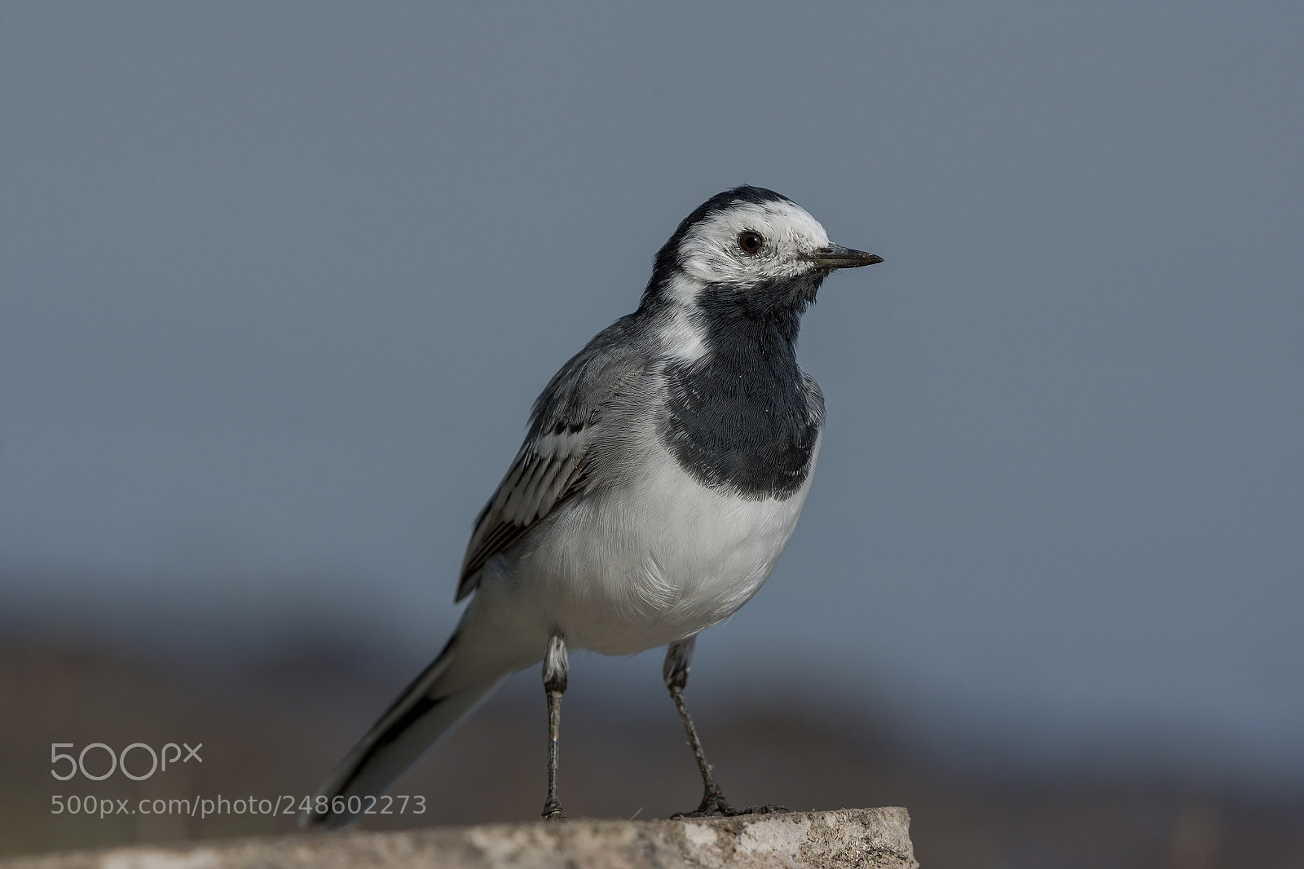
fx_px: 16296
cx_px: 652
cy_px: 434
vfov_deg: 3.1
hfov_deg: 4.6
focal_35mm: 450
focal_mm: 300
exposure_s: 1/1600
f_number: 7.1
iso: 280
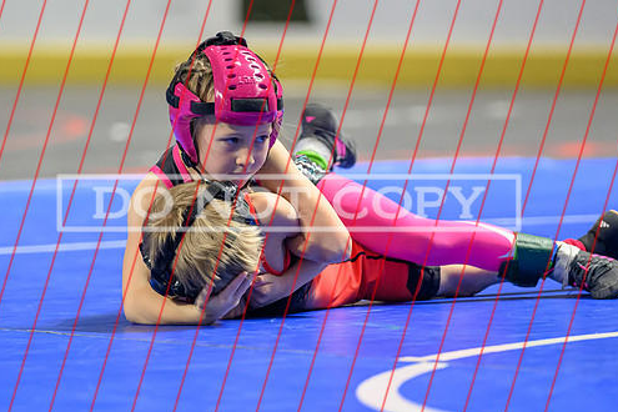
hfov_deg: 5.3
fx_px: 6677
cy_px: 256
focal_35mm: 389
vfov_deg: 3.5
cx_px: 250
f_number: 2.8
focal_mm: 200
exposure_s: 1/800
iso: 3600
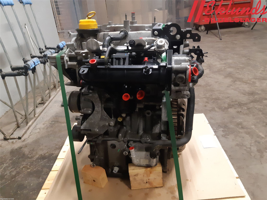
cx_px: 134
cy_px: 100
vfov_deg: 53.1
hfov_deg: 67.3
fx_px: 201
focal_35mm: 26
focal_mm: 3.93
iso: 320
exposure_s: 1/50
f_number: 1.7
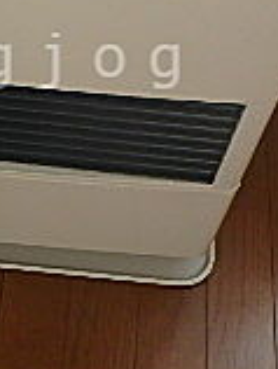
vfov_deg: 22.6
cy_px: 61
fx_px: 908
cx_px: 33
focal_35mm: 85
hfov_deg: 17.2
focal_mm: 3.7
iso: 125
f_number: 3.5
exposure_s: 1/100
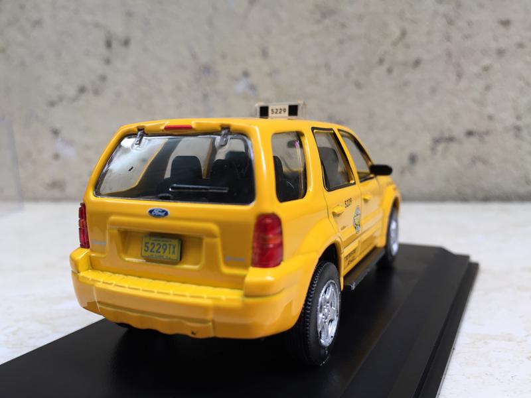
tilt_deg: -7.5
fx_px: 445
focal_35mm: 29
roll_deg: -0.8
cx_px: 266
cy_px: 199
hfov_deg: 61.7
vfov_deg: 48.2
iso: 32
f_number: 2.2
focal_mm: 4.15
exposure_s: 1/50
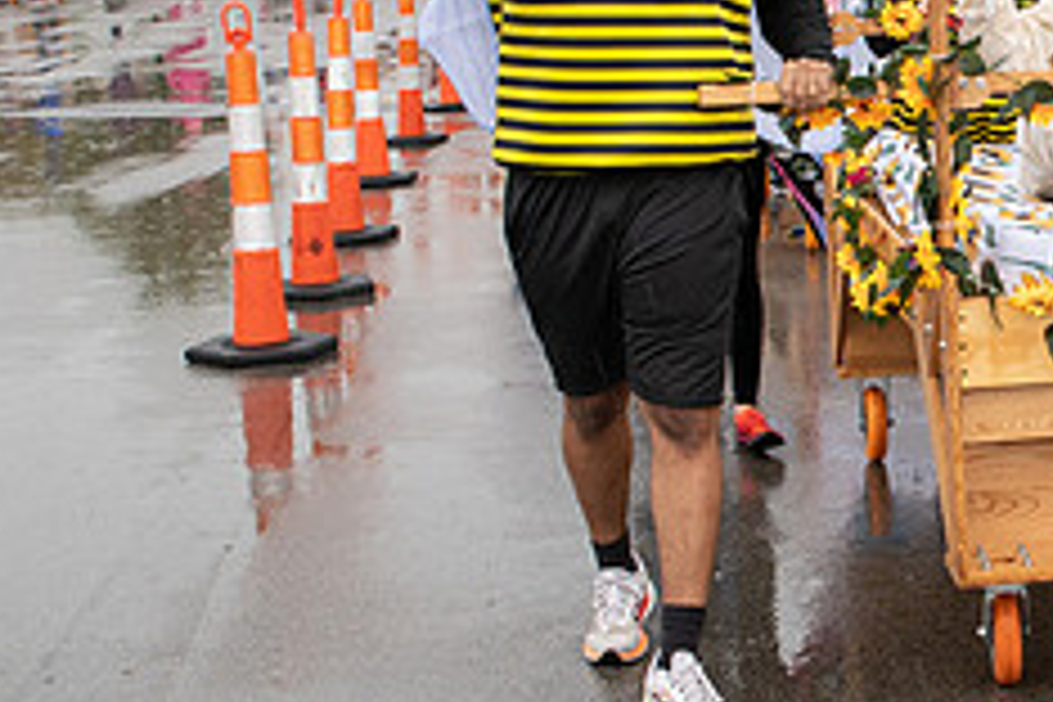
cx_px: 1133
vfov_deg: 17.0
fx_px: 2340
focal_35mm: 80
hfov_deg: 23.9
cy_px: 215
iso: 400
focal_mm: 24
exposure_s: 1/200
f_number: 7.1
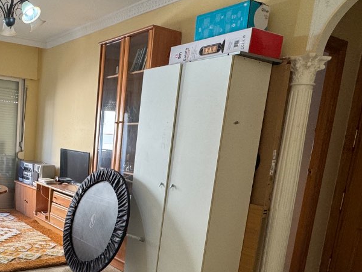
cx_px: 54
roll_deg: -2.7
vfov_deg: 39.7
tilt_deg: -9.0
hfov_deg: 48.5
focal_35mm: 35
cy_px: 199
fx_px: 366
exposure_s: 1/100
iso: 100
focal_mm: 2.22
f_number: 2.2
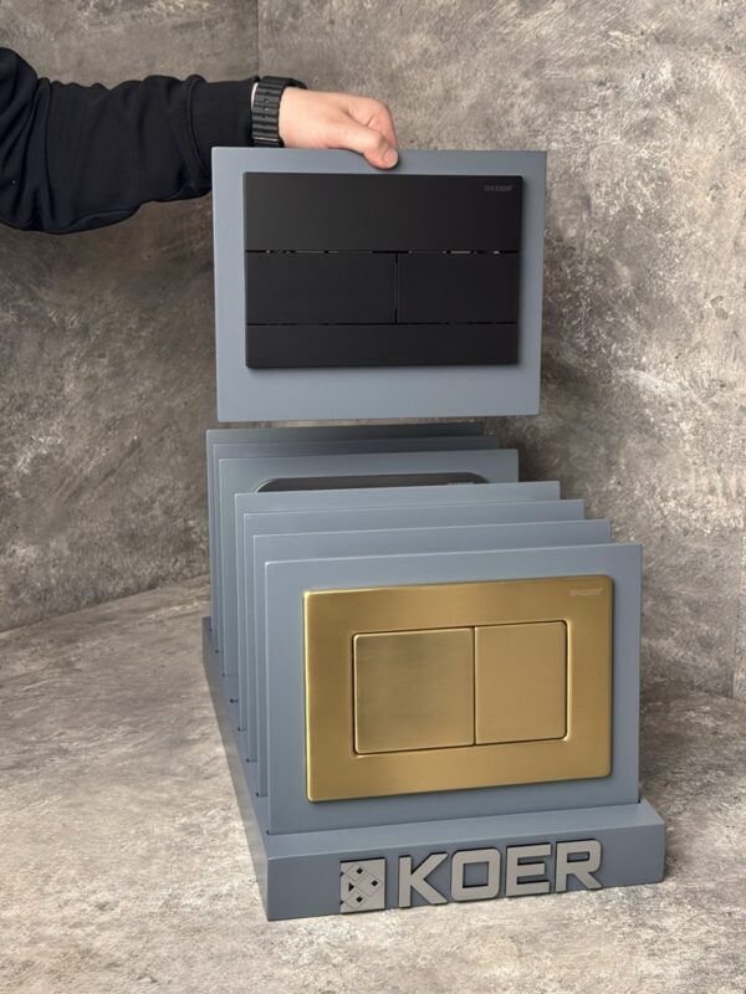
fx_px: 1379
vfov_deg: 39.7
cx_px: 373
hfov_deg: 30.3
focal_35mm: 48
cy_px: 497
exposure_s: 1/121
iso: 80
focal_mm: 6.76
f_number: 1.78
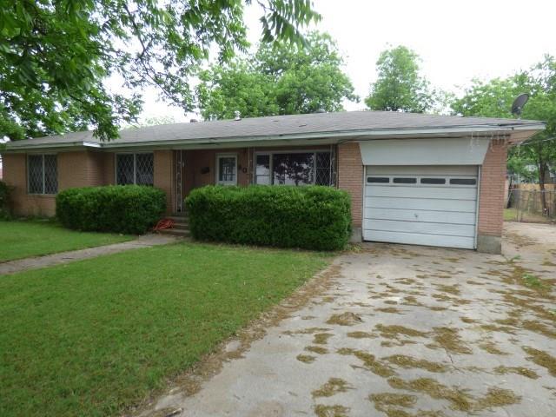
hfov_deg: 81.7
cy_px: 208
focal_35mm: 20
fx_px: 321
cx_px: 278
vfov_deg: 66.0
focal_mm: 3.58
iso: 100
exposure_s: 1/125
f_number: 2.8
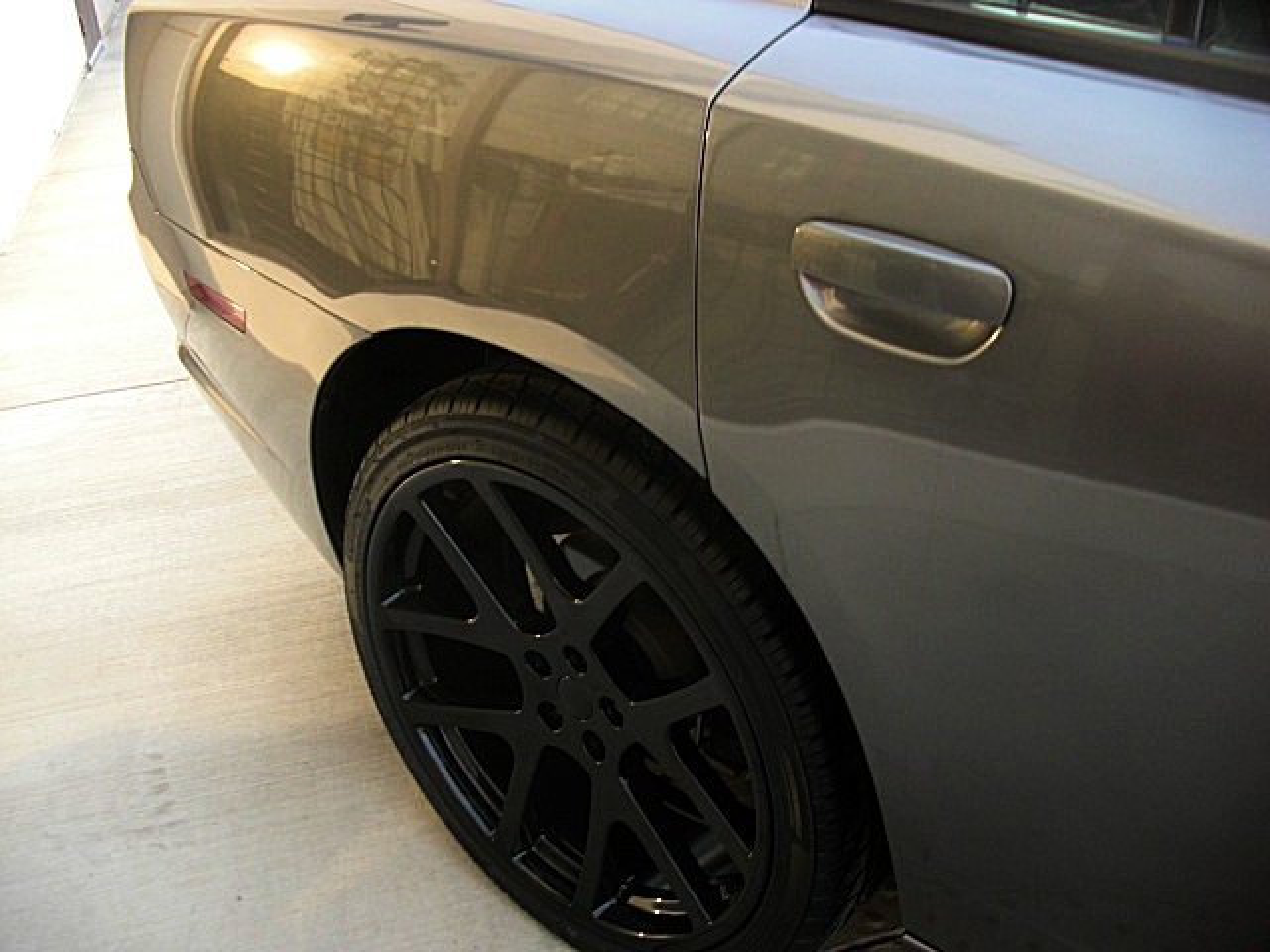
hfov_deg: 51.4
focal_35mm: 36
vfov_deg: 39.7
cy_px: 476
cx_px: 635
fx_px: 1321
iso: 100
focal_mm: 6.3
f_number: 2.8
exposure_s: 1/80
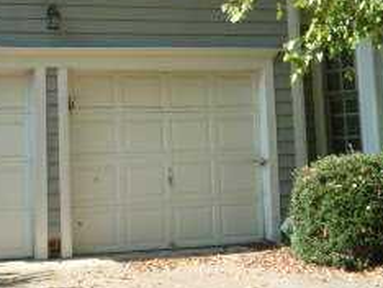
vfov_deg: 17.7
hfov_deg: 23.8
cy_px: 10
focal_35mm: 82
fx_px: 908
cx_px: 224
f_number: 4
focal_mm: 5.2
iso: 100
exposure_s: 1/200
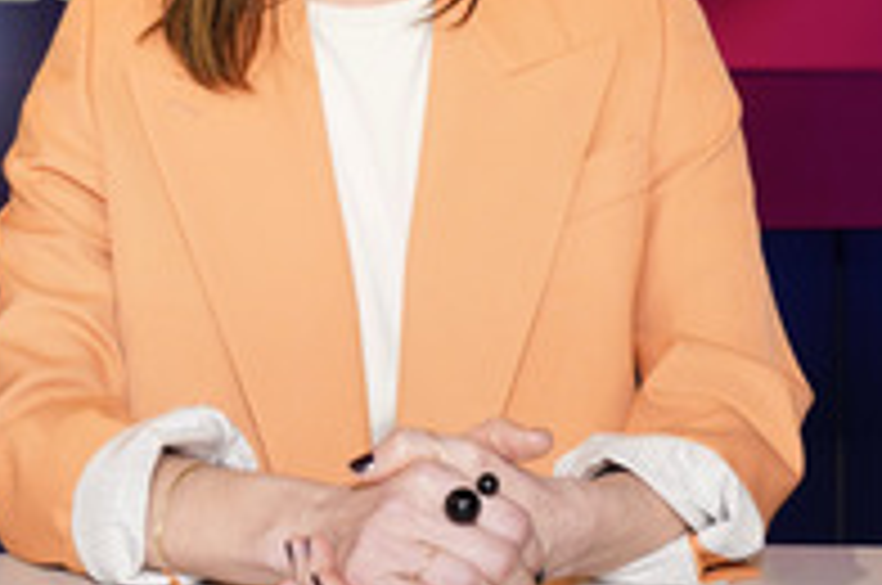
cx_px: 380
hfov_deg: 26.7
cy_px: 50
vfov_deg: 17.6
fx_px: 1859
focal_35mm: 76
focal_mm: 33
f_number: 5
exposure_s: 1/125
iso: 1600
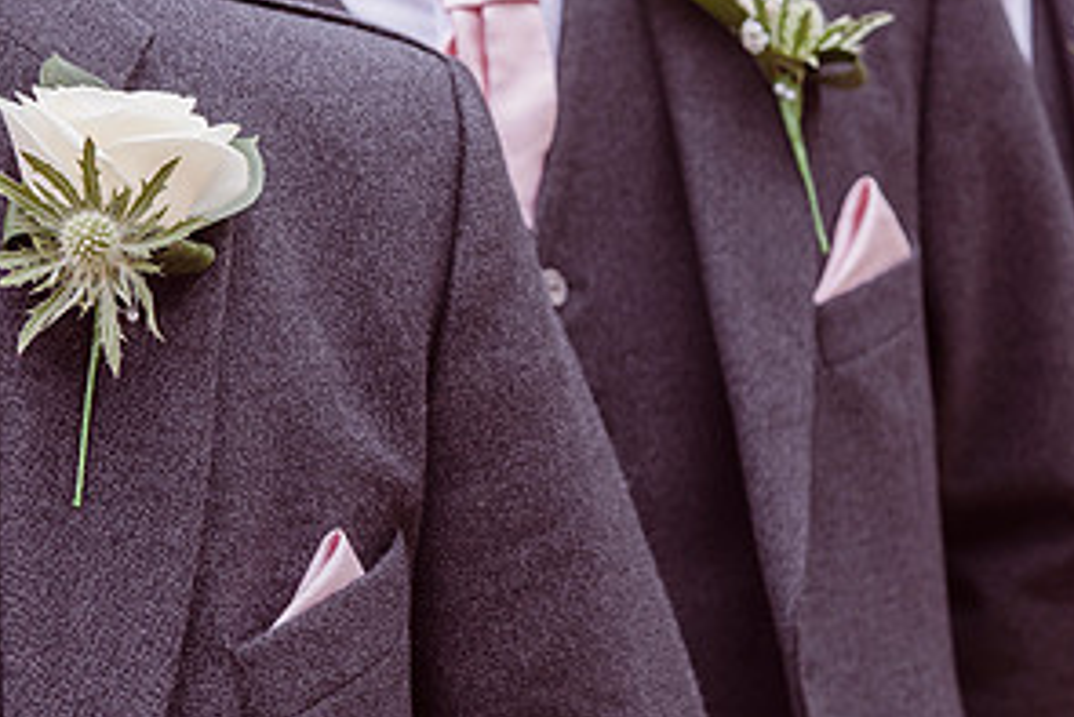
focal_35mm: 118
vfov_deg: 11.6
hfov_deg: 17.3
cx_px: 604
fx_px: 3522
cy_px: 322
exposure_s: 1/320
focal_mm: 60
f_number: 5.6
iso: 320
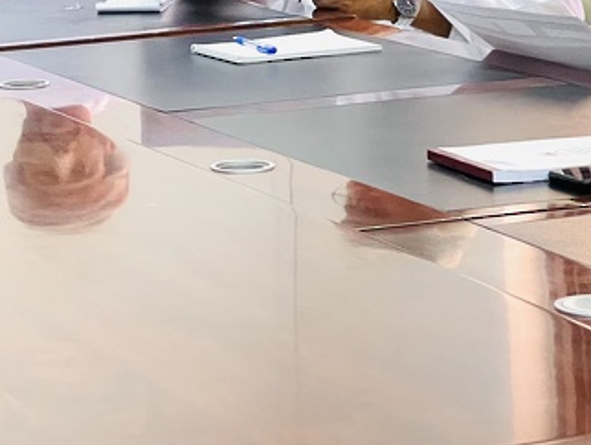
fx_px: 2717
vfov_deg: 9.3
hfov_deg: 12.3
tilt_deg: -5.4
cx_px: -15
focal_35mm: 159
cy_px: -46
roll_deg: +3.5
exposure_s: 1/50
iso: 125
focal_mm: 7.5
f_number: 2.2
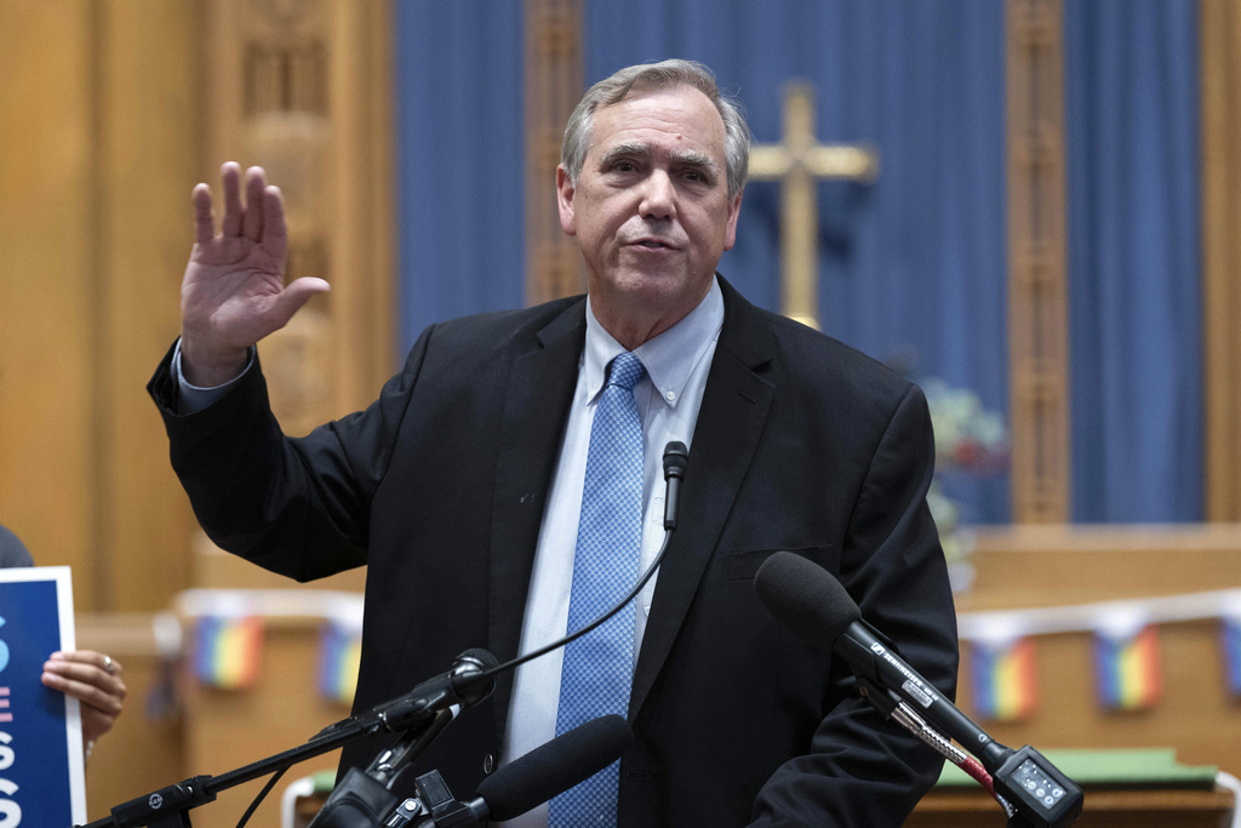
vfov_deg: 9.5
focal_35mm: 145
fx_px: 4999
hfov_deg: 14.2
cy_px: 414
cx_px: 620
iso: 2500
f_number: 3.2
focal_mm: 145
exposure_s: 1/250
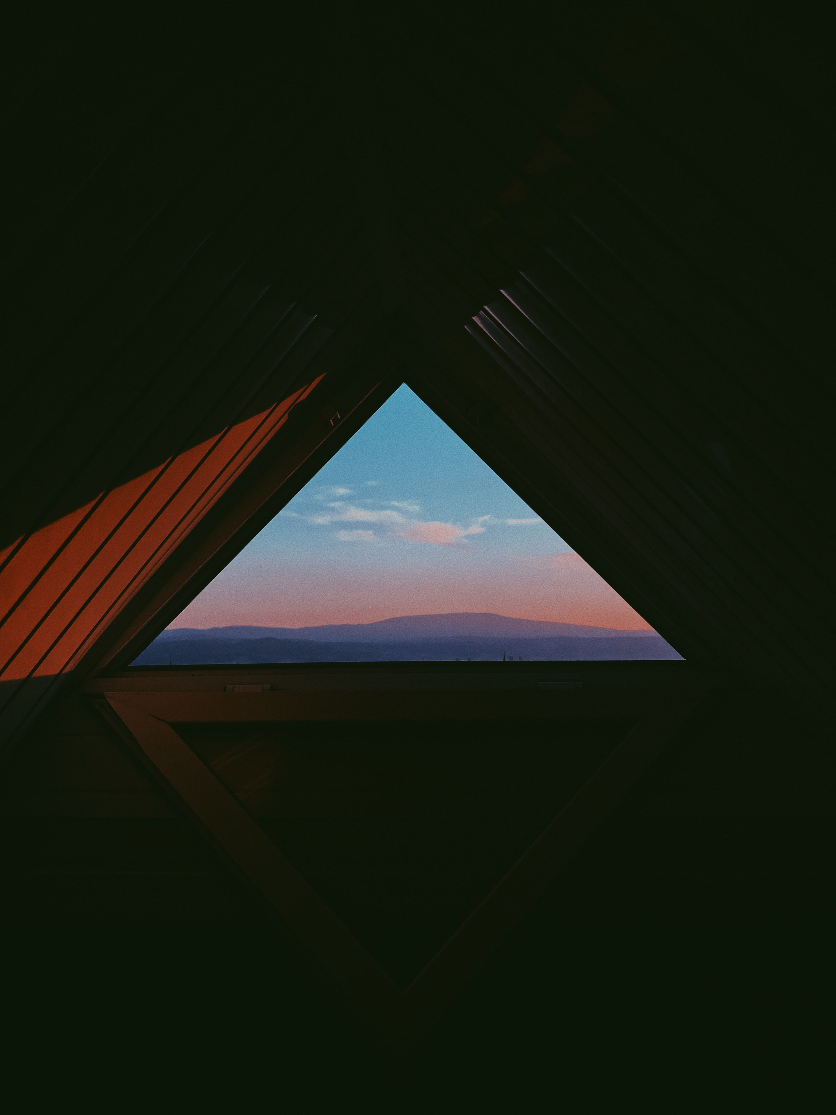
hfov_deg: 49.7
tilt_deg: +6.3
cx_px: 418
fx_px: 902
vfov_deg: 63.4
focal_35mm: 28
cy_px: 558
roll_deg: +0.3
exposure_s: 1/591
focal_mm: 3.99
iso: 20
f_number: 1.8
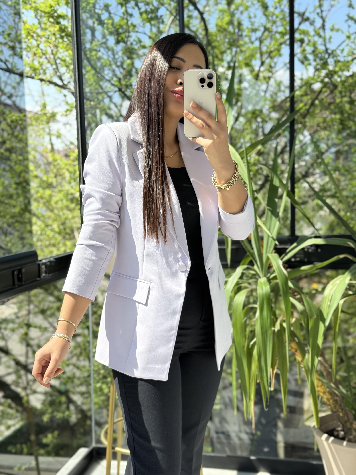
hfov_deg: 30.3
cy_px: 238
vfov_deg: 39.7
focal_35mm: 48
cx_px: 178
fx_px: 658
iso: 80
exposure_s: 1/987
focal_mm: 6.76
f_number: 1.78
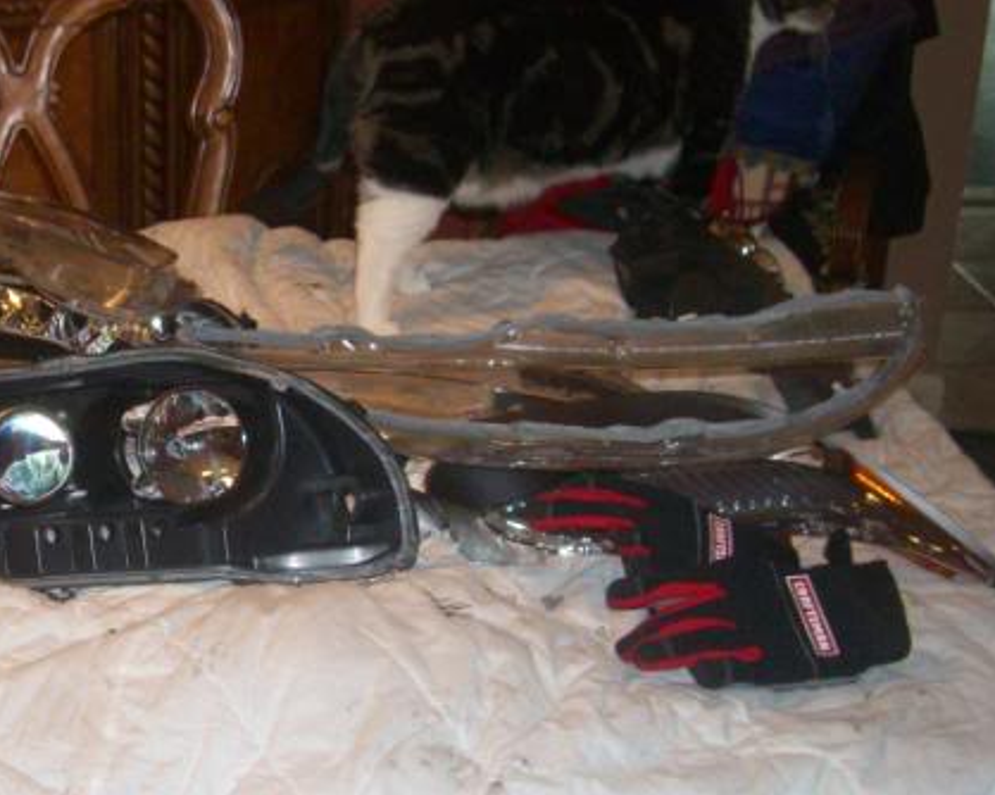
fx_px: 2090
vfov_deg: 21.5
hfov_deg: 26.0
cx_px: 126
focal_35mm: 71
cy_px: 407
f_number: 2.8
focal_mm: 7.9
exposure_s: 1/60
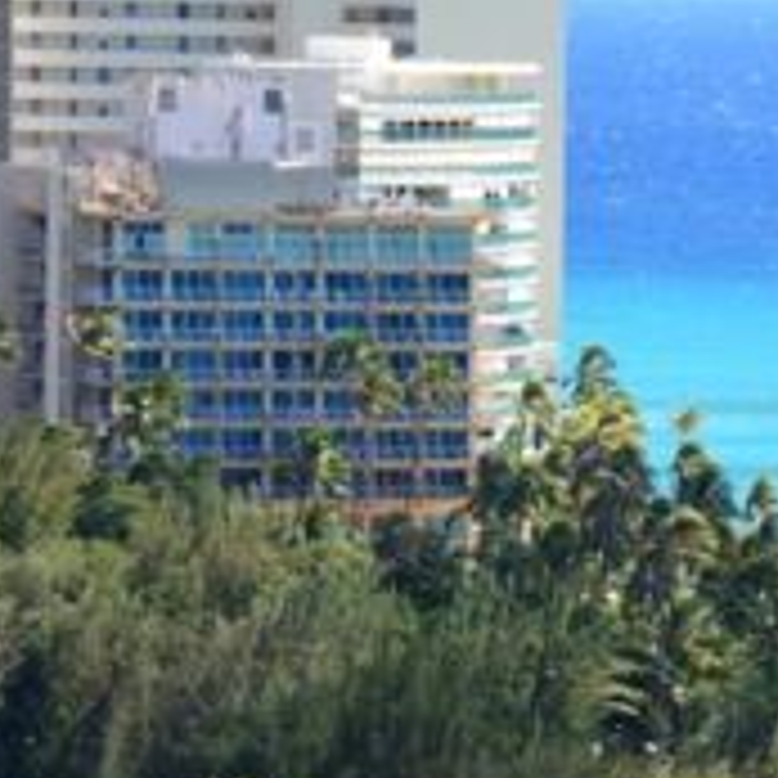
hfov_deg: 2.9
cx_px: 976
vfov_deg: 2.9
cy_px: 501
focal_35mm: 613
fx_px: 15587
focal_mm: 130
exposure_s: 1/200
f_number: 8
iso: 100
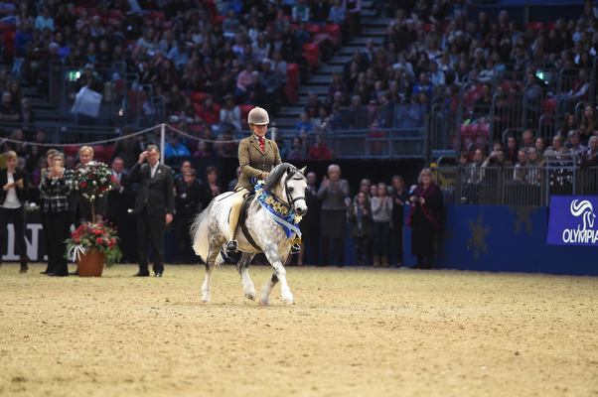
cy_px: 198
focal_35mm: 200
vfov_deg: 6.9
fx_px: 3319
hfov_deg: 10.3
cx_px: 299
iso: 5000
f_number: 3.5
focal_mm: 200
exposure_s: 1/800
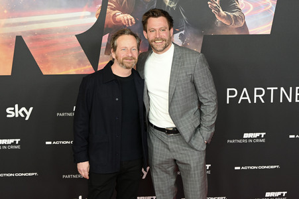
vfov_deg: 25.0
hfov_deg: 36.9
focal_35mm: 54
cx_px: 150
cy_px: 100
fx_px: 448
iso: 1000
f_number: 5.6
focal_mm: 54
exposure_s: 1/160
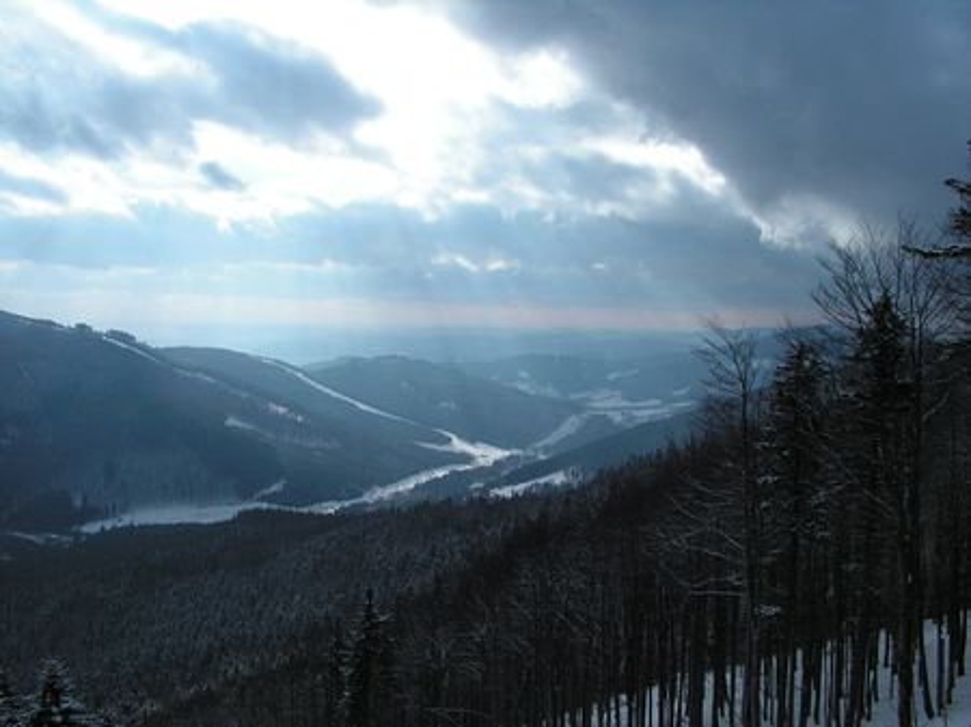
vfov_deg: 39.6
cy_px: 364
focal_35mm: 36
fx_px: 1009
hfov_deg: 51.4
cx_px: 486
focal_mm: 6
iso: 100
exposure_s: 1/640
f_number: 8
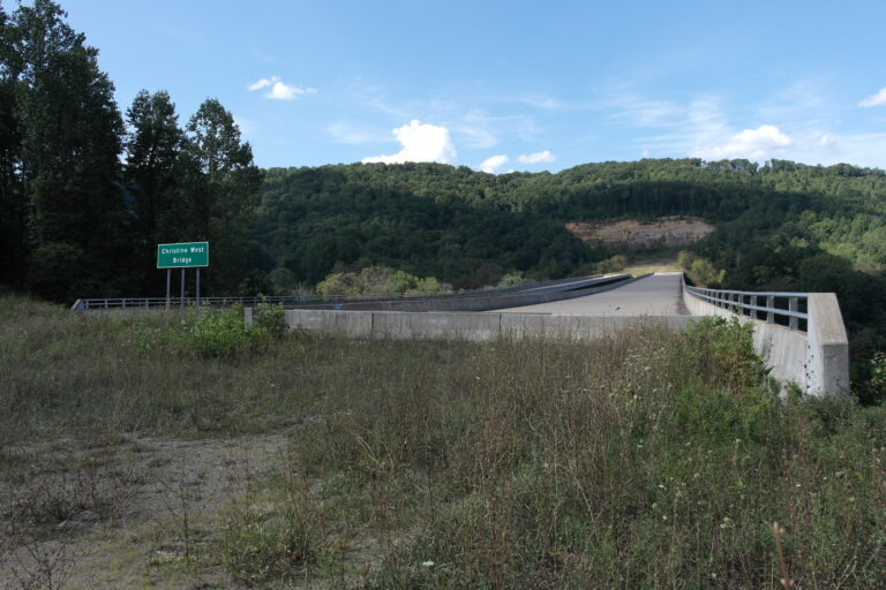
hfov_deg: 61.9
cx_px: 443
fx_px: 738
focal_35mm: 30
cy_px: 295
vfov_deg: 43.6
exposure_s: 1/250
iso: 100
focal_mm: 20
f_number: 6.3
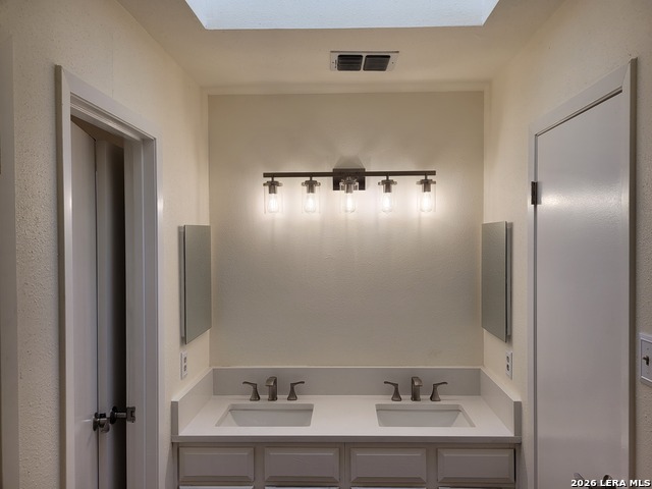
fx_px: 490
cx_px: 326
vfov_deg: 53.1
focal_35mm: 26
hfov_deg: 67.3
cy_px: 244
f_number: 1.8
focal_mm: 5.4
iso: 40
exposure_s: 1/289
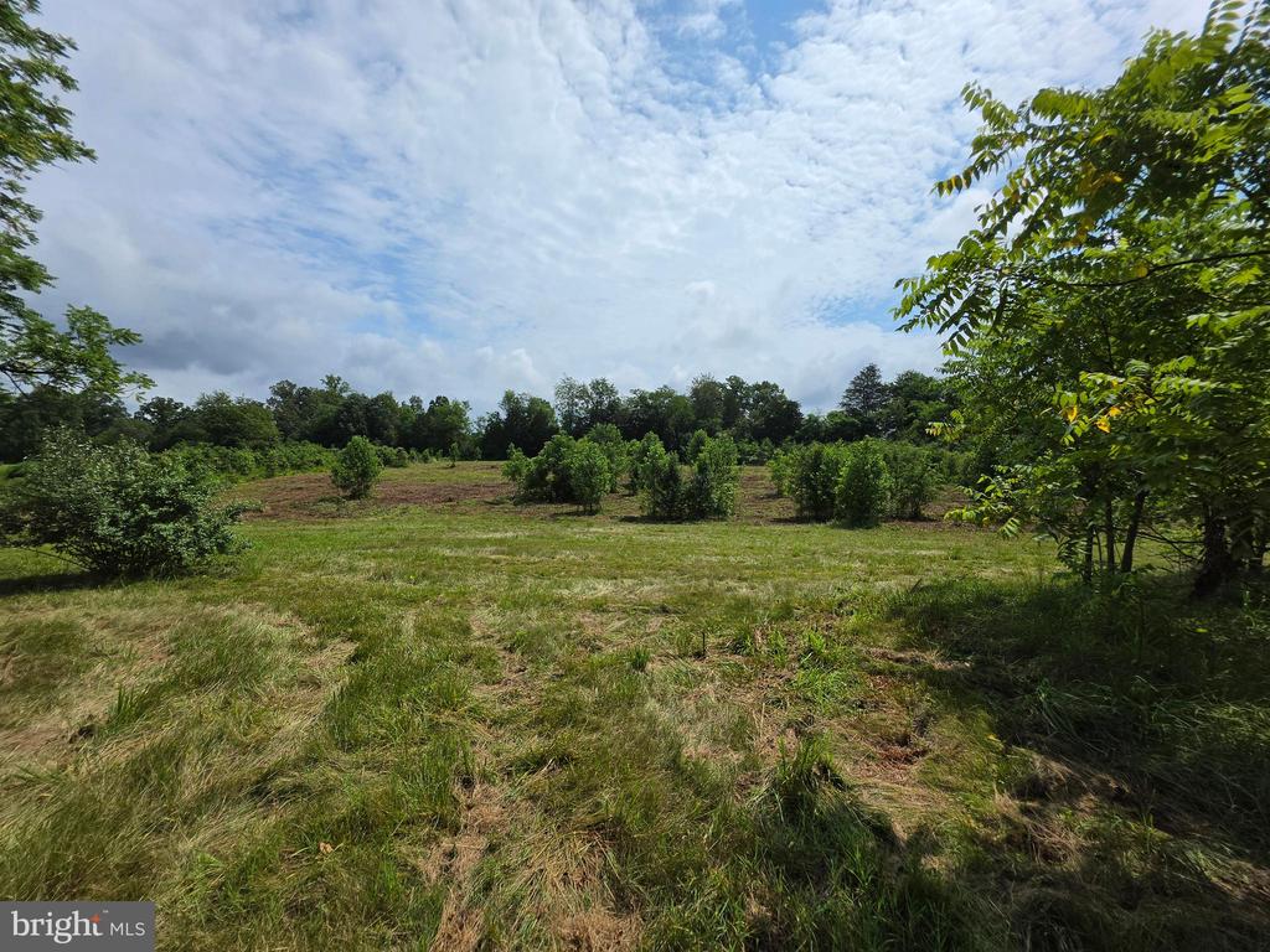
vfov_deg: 89.9
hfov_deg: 106.2
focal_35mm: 13
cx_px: 635
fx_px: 477
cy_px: 476
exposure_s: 1/4863
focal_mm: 2.2
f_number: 1.9
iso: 32
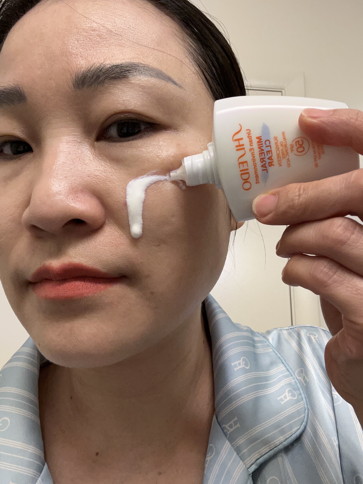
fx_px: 419
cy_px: 242
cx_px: 182
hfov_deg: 46.8
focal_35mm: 30
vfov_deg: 60.0
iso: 125
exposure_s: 1/60
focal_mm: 2.69
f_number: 1.9
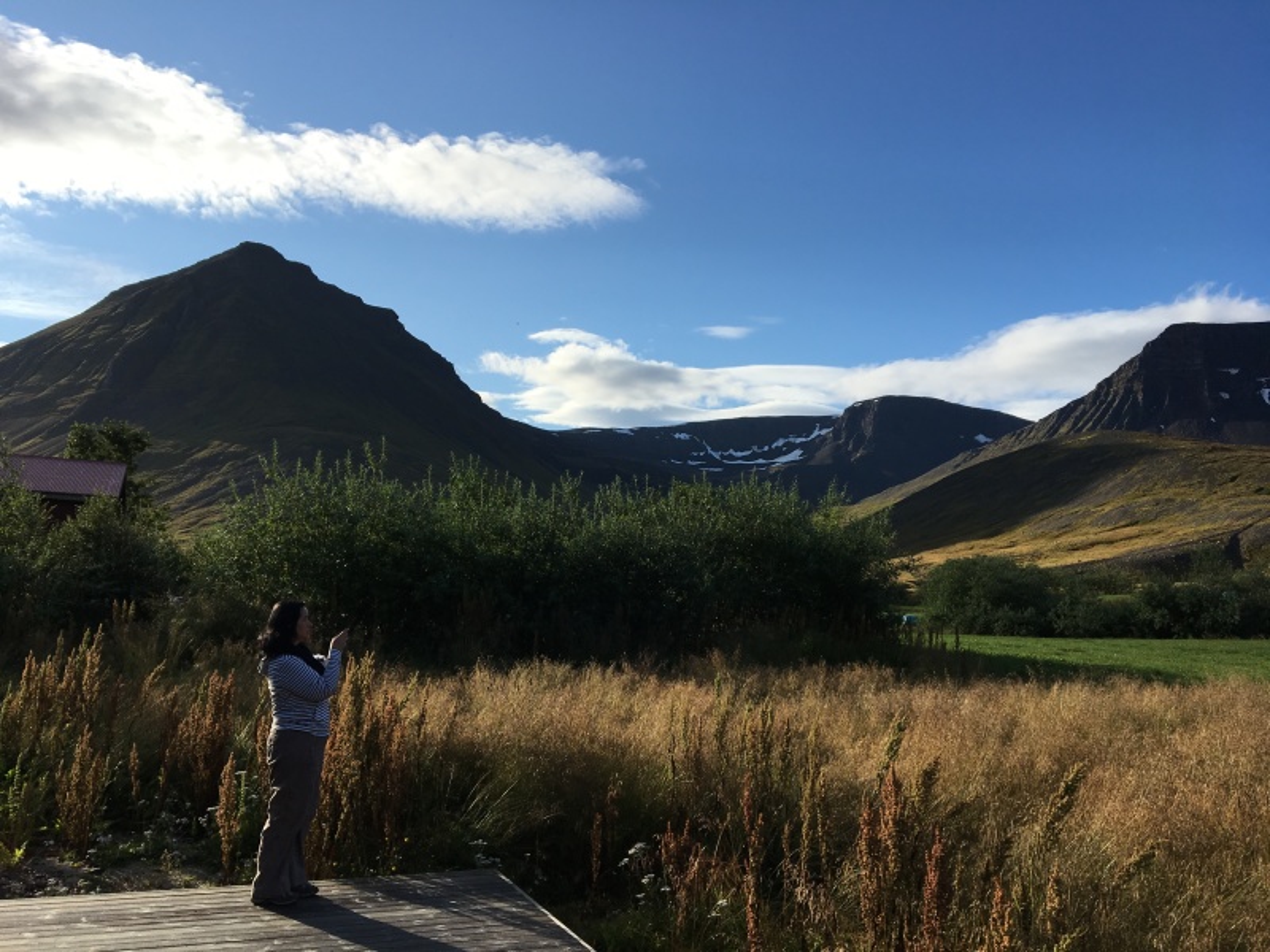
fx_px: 1064
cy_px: 476
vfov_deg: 48.2
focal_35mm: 29
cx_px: 635
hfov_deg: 61.7
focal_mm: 4.15
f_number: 2.2
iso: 25
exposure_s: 1/1709
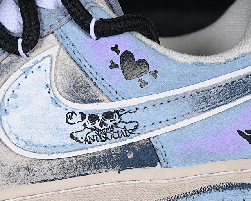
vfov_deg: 12.4
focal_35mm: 124
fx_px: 921
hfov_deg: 15.4
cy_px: 146
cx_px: 61
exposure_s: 1/60
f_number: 7.1
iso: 160
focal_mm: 50
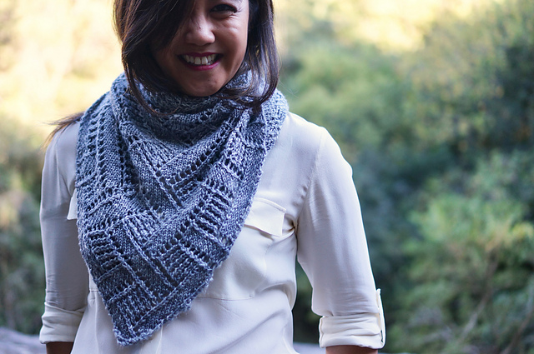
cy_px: 177
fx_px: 778
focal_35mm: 52
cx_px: 267
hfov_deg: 37.9
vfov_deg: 25.7
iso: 400
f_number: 1.8
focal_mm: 35
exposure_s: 1/500
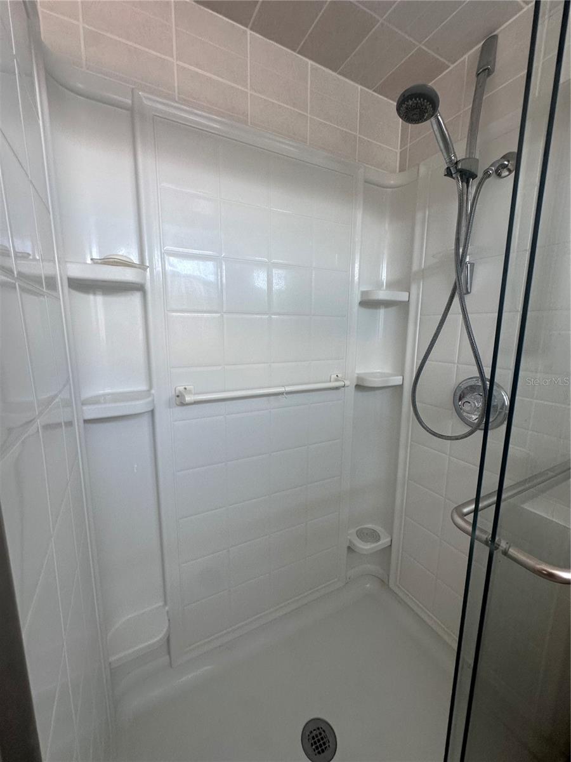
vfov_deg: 102.1
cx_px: 286
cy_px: 381
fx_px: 308
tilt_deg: -9.5
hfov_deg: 85.7
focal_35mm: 14
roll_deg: -1.1
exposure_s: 1/120
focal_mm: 2.22
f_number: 2.2
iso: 160
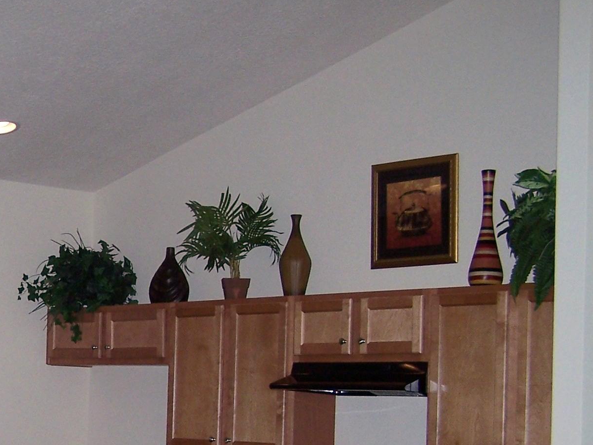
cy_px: 362
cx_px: -30
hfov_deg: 22.9
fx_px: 1388
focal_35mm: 81
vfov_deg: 18.0
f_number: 2.8
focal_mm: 6.3
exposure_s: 1/500
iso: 80
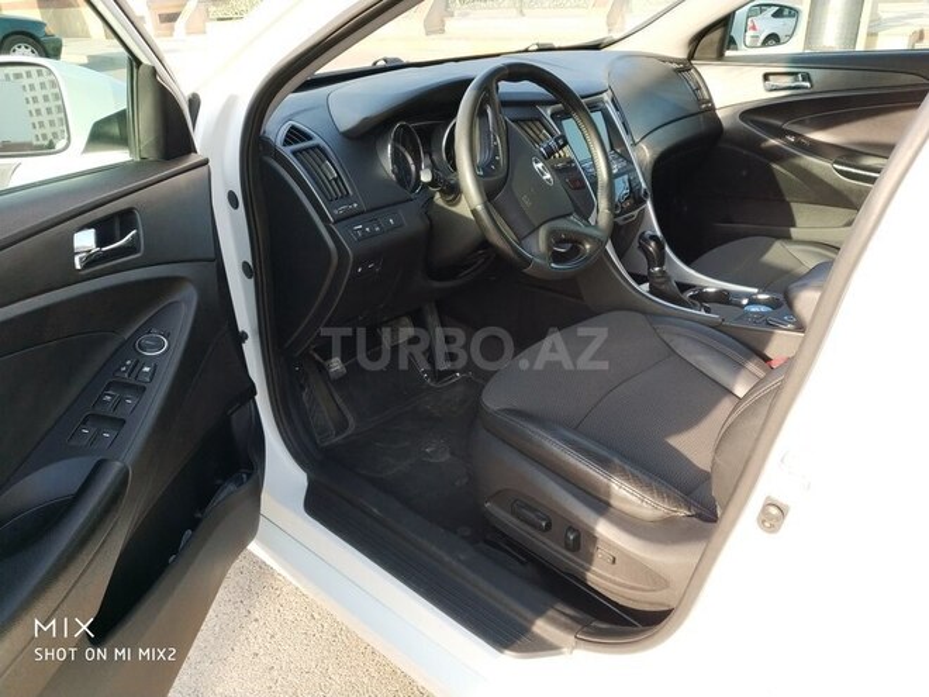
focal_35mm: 32
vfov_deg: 44.2
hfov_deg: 56.8
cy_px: 348
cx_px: 464
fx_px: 859
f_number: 2
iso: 180
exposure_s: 1/187
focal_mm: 4.5
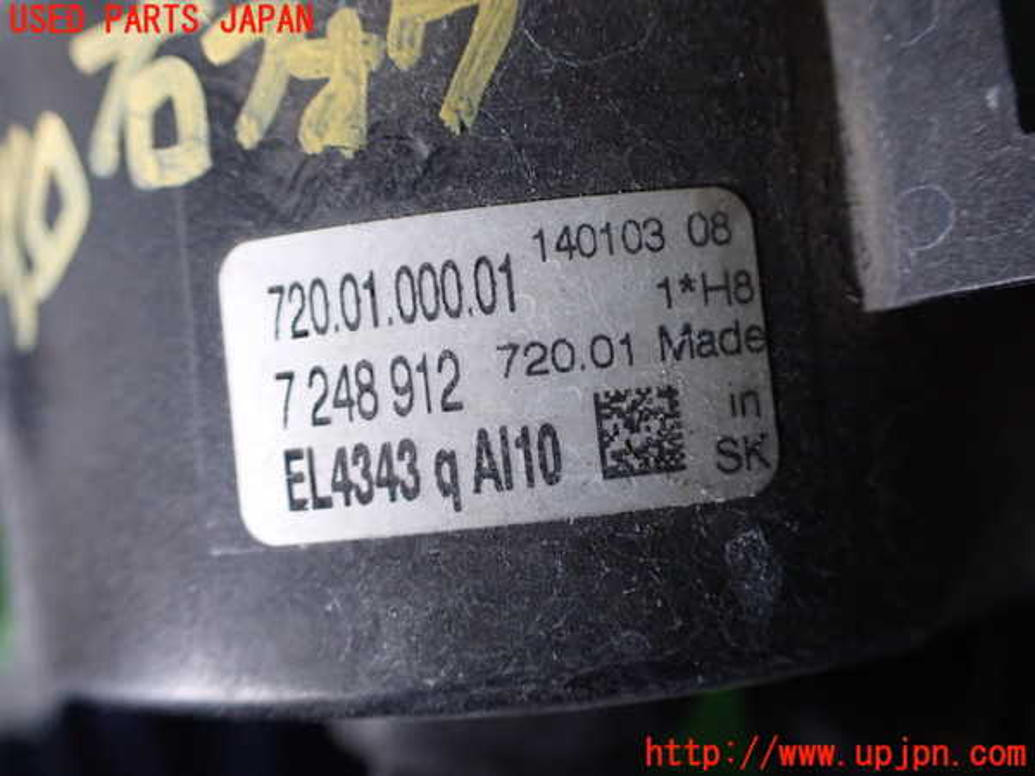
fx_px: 897
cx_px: 518
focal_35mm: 30
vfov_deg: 46.8
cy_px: 388
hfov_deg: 60.0
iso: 800
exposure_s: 1/30
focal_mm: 5.4
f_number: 2.3
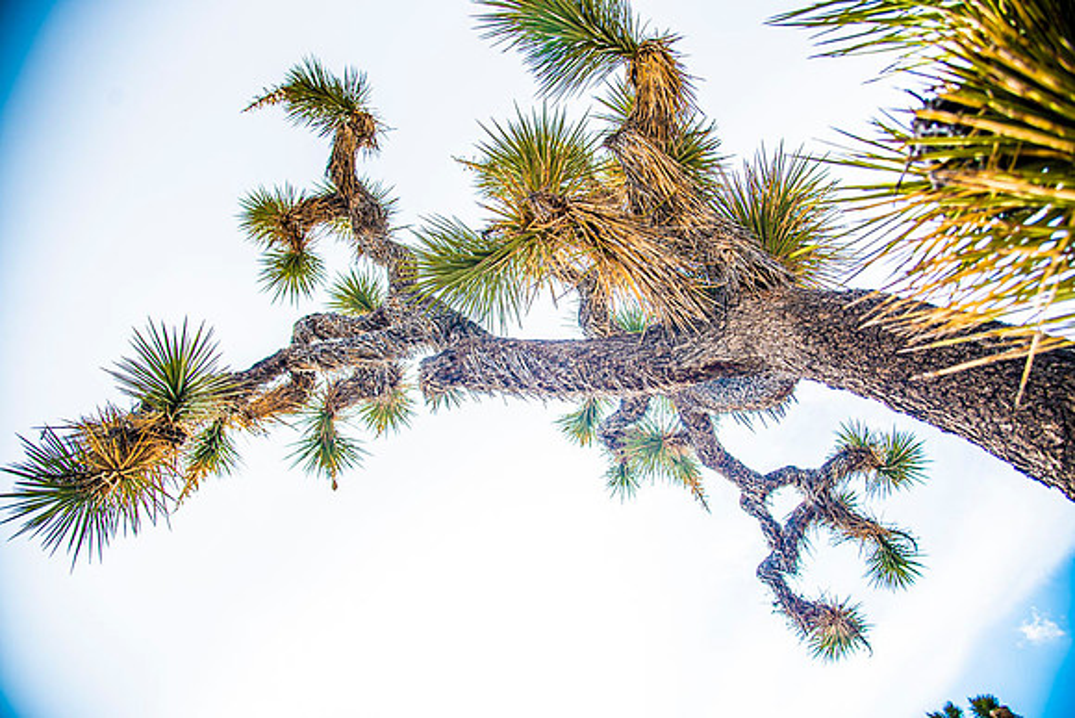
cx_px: 538
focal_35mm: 24
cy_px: 359
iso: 100
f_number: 4
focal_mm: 24
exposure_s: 1/1000
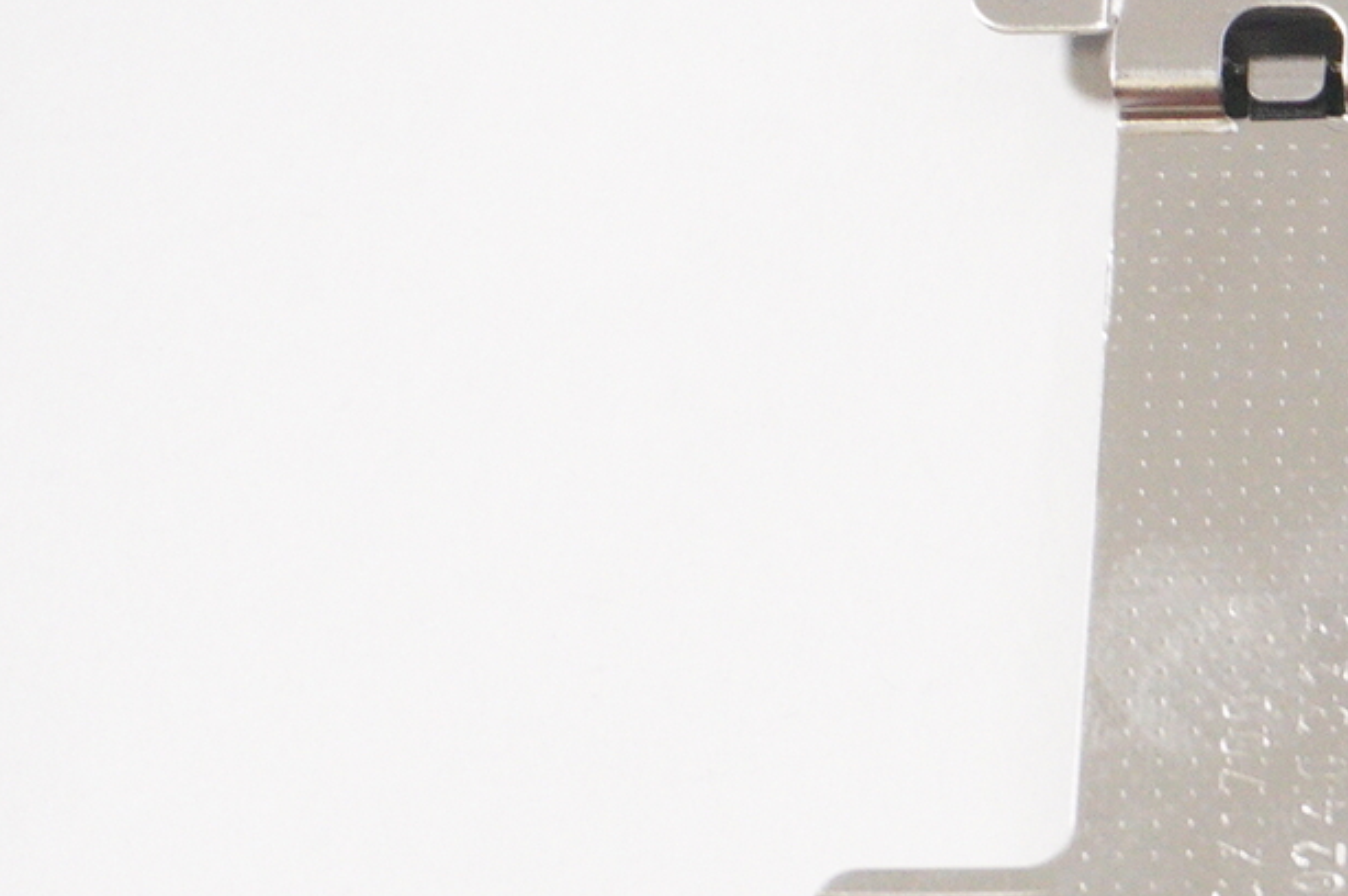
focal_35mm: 177
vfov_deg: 7.7
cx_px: 2566
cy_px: 1050
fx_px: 6622
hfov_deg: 10.8
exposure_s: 1/200
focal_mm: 29
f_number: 5.6
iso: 2000
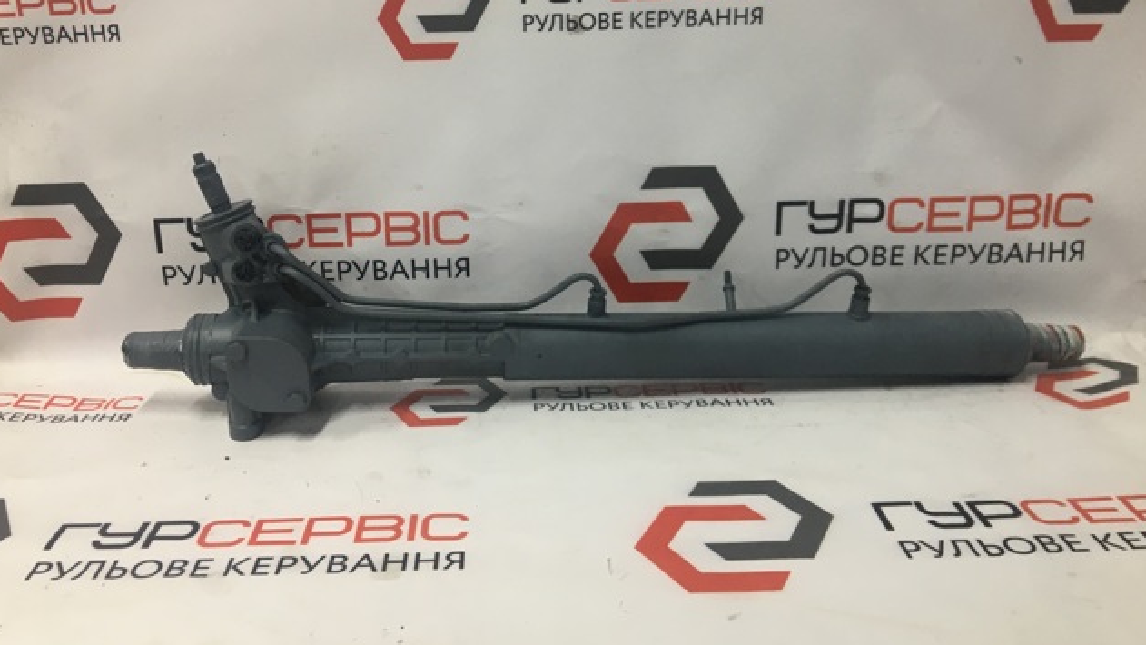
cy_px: 272
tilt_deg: -18.8
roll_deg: +2.1
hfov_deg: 61.0
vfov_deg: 36.6
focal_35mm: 32
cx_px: 568
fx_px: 972
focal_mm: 4.15
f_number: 2.2
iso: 80
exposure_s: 1/33
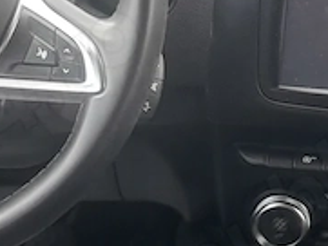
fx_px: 1308
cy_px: 188
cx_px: 156
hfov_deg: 14.3
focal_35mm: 138
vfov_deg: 10.7
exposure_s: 1/50
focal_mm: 4.6
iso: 64
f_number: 2
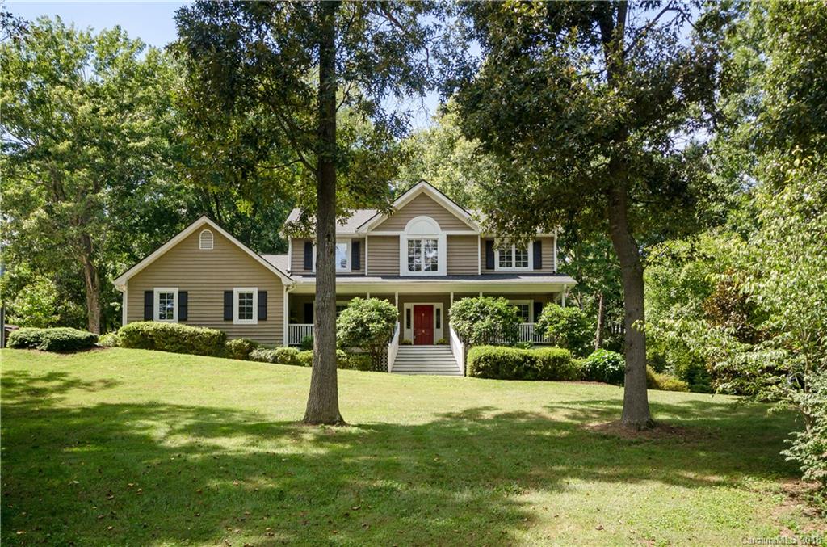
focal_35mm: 30
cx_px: 414
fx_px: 687
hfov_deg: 62.1
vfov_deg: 43.4
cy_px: 274
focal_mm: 20
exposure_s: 1/400
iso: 200
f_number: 7.1
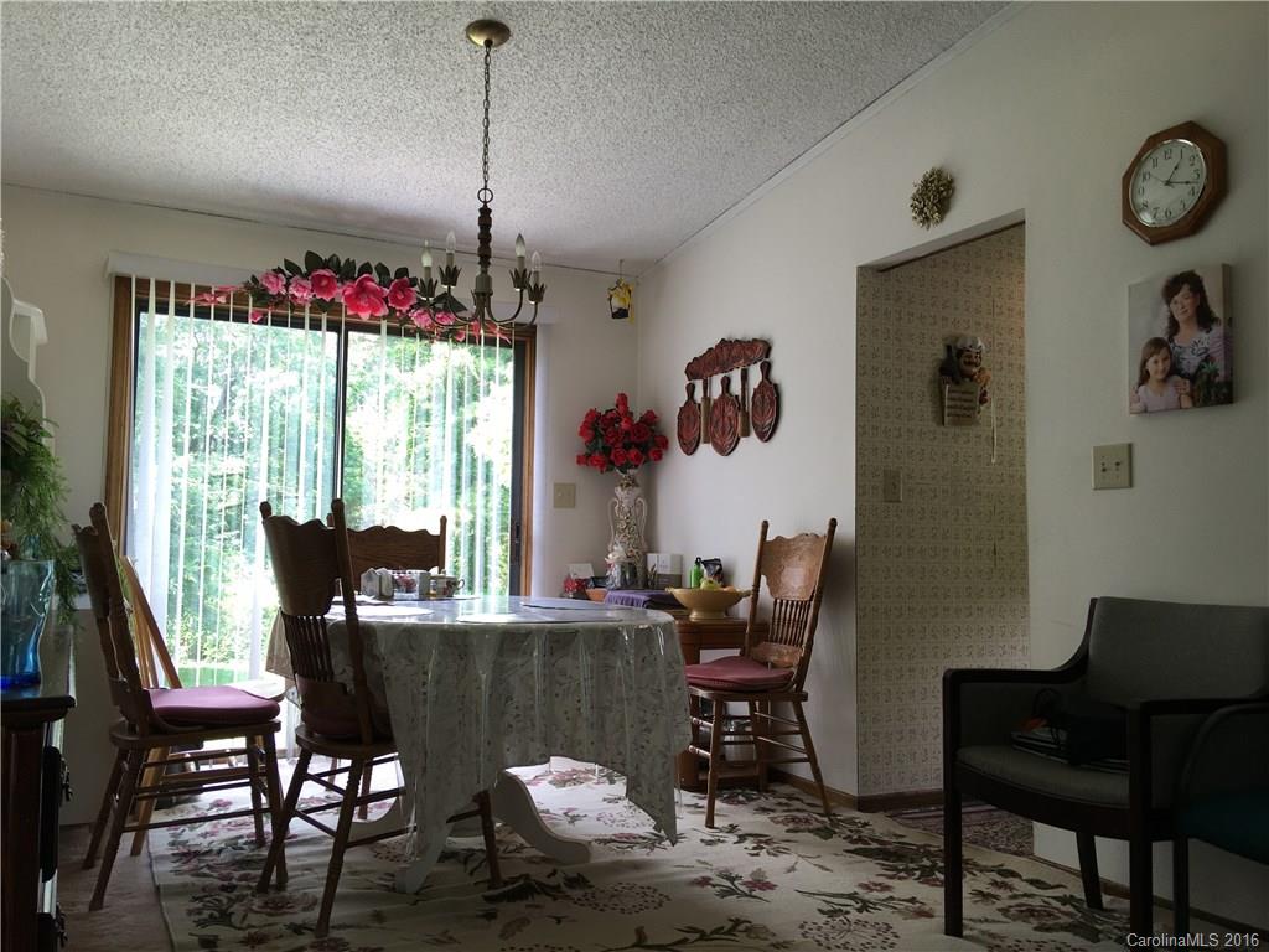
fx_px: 1063
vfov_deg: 48.2
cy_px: 476
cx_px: 634
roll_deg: -0.3
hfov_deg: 61.7
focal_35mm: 29
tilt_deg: +3.5
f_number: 2.2
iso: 25
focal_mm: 4.15
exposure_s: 1/40
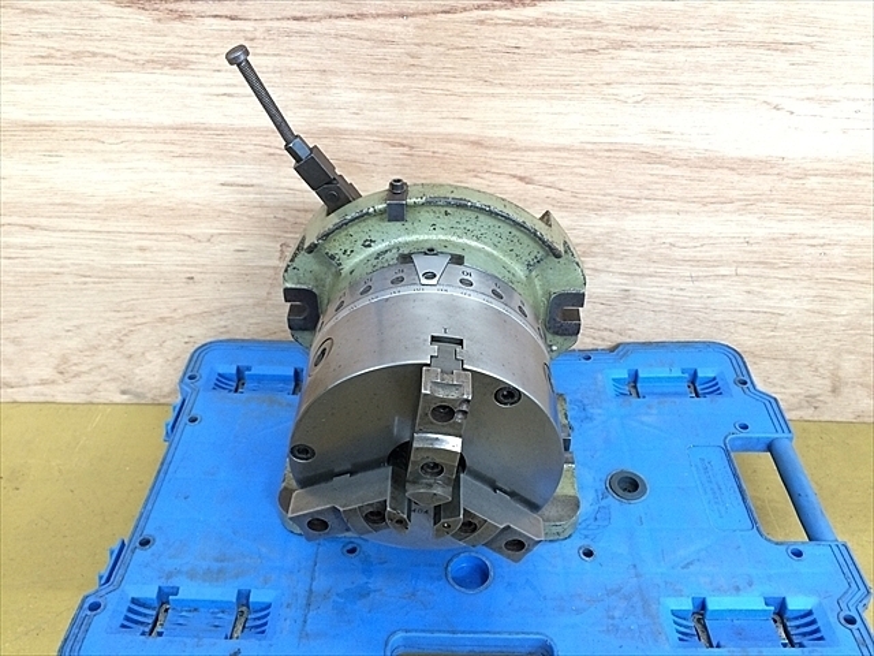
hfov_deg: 61.7
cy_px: 328
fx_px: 732
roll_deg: +0.3
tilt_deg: -37.6
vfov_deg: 48.2
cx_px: 437
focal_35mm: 29
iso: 160
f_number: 2.2
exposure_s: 1/30
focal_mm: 4.15
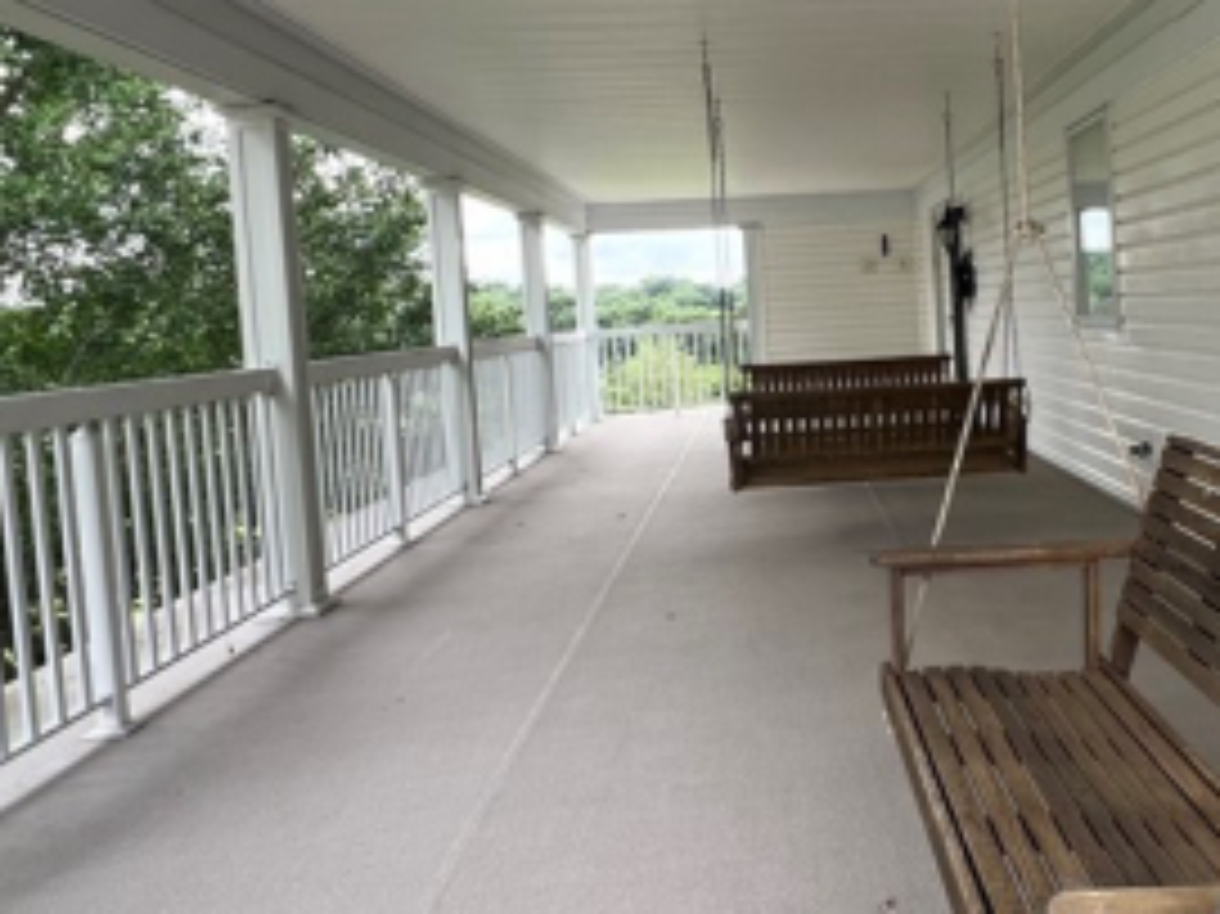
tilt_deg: -2.4
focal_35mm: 32
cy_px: 351
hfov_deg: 54.0
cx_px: 925
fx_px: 1127
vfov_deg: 43.8
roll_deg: +4.0
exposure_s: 1/99
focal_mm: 1.57
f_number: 1.8
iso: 40
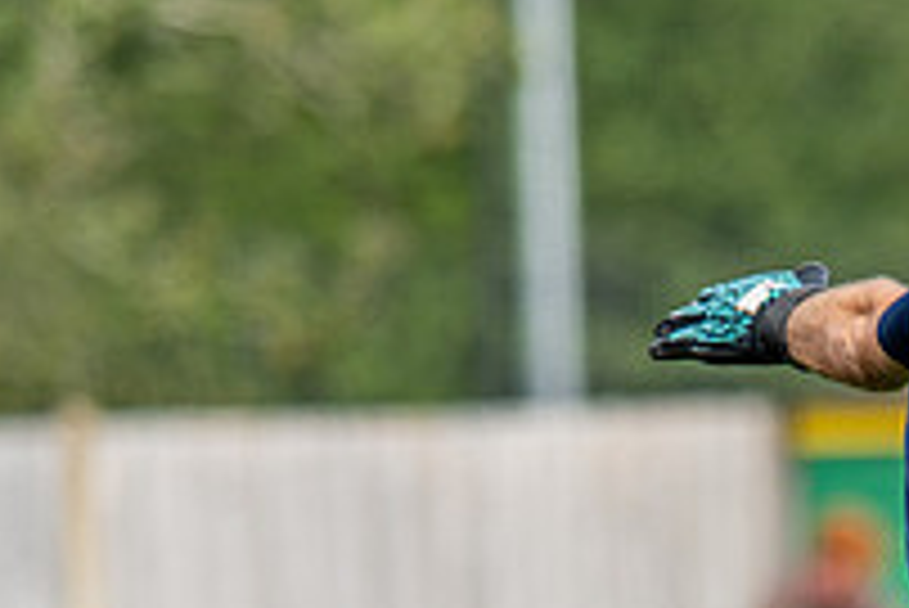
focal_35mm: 745
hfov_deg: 2.8
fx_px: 18824
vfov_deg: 1.8
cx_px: 990
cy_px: 1002
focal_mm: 135
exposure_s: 1/2000
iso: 50
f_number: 1.8
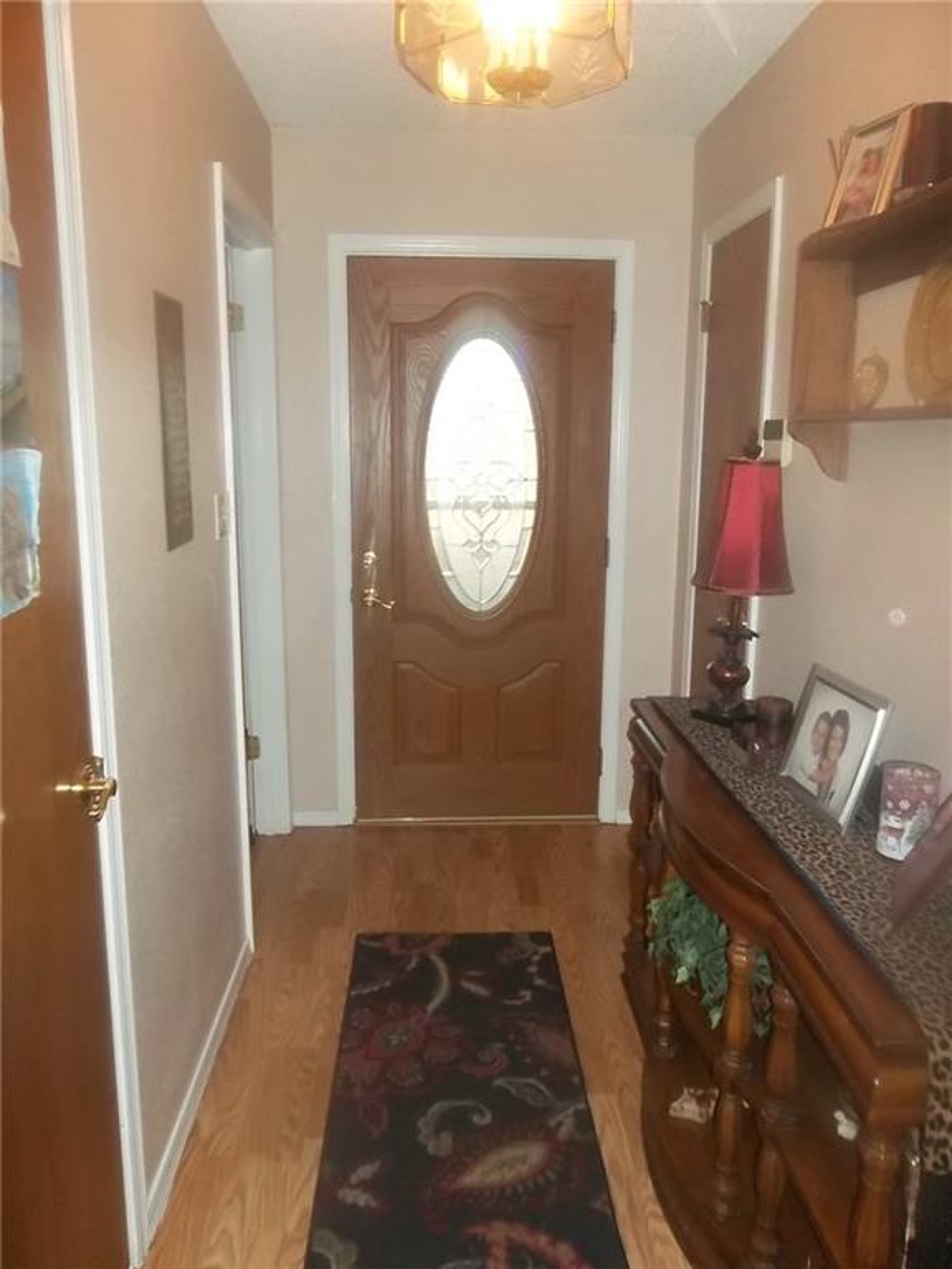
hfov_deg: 51.4
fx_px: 990
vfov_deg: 65.3
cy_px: 634
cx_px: 476
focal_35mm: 27
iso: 320
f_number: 3.5
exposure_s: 1/30
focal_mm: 4.9
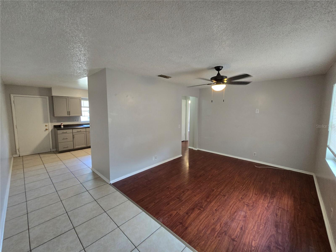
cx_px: 168
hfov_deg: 106.2
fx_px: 126
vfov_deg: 89.9
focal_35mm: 13
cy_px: 126
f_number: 2.2
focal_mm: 2.2
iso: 320
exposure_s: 1/60
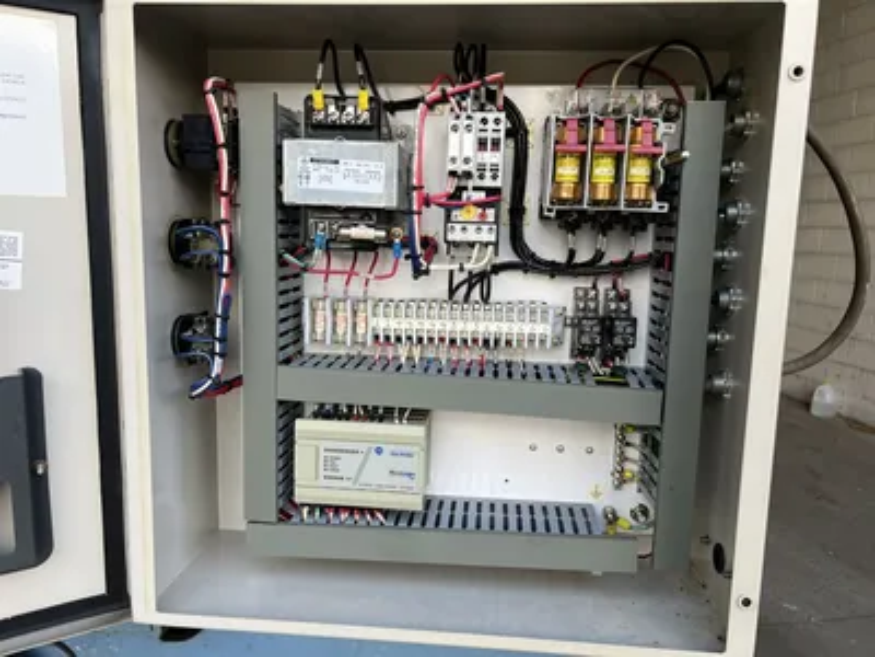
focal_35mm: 26
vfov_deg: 53.1
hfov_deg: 67.3
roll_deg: -1.3
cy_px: 328
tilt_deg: -8.1
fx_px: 657
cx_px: 438
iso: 50
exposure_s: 1/389
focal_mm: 5.7
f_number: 1.5
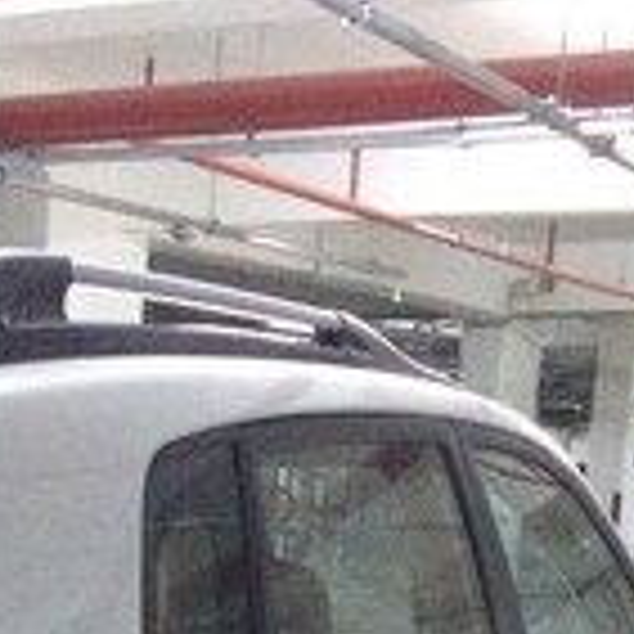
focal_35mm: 90
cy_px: 1039
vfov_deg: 16.9
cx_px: 22
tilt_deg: -16.3
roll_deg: -0.1
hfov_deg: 18.8
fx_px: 1865
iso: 640
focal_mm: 4.15
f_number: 2.2
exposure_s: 1/17
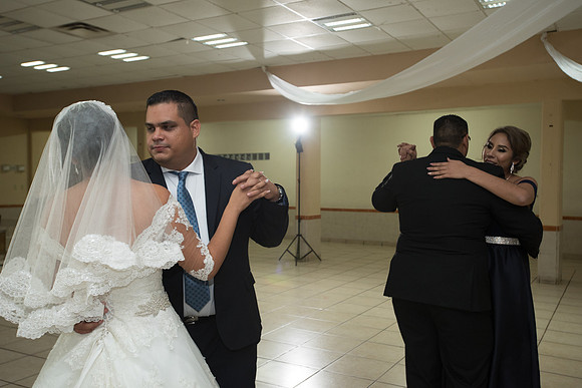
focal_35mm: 35
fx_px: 566
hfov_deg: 54.4
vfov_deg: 37.9
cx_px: 291
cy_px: 194
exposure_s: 1/100
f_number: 3.5
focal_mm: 35
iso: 1600
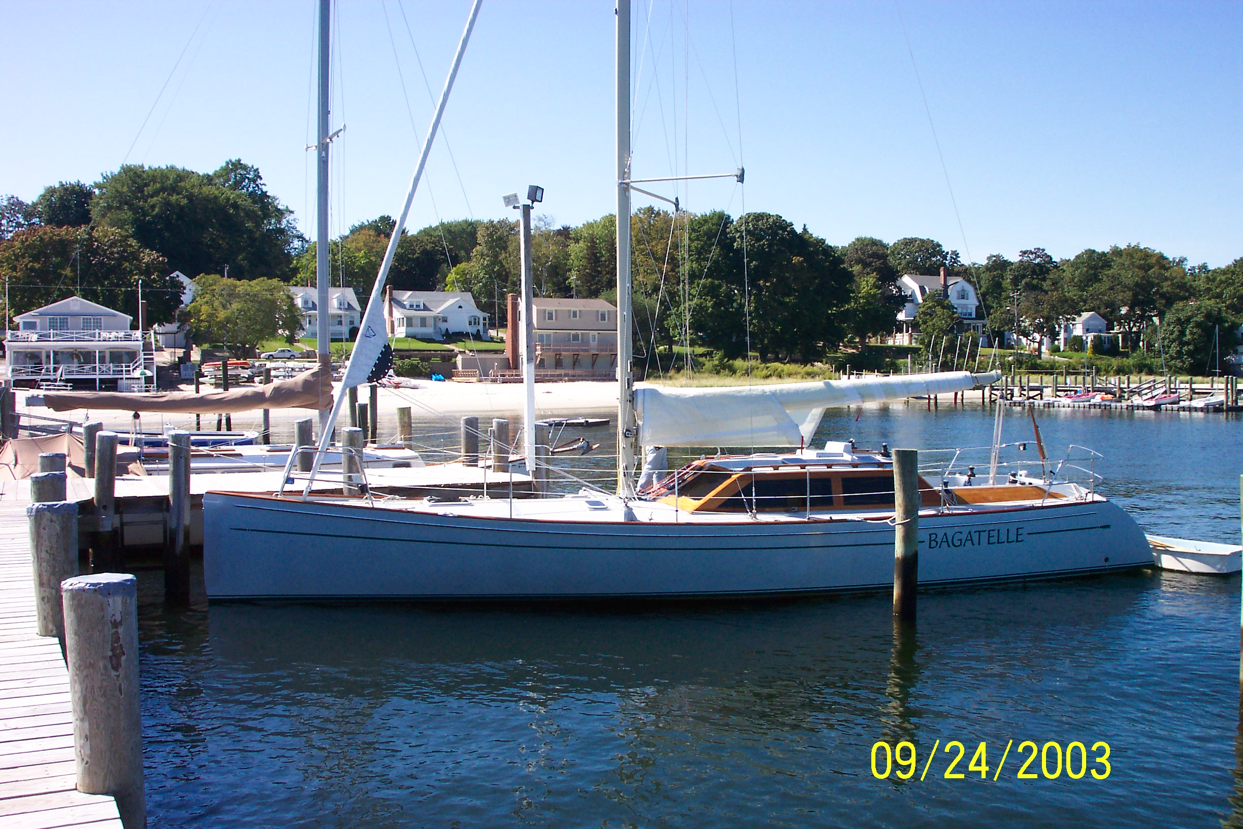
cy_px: 414
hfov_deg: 54.4
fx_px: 1208
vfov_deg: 37.9
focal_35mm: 35
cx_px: 622
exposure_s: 1/125
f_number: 9.5
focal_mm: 7.5
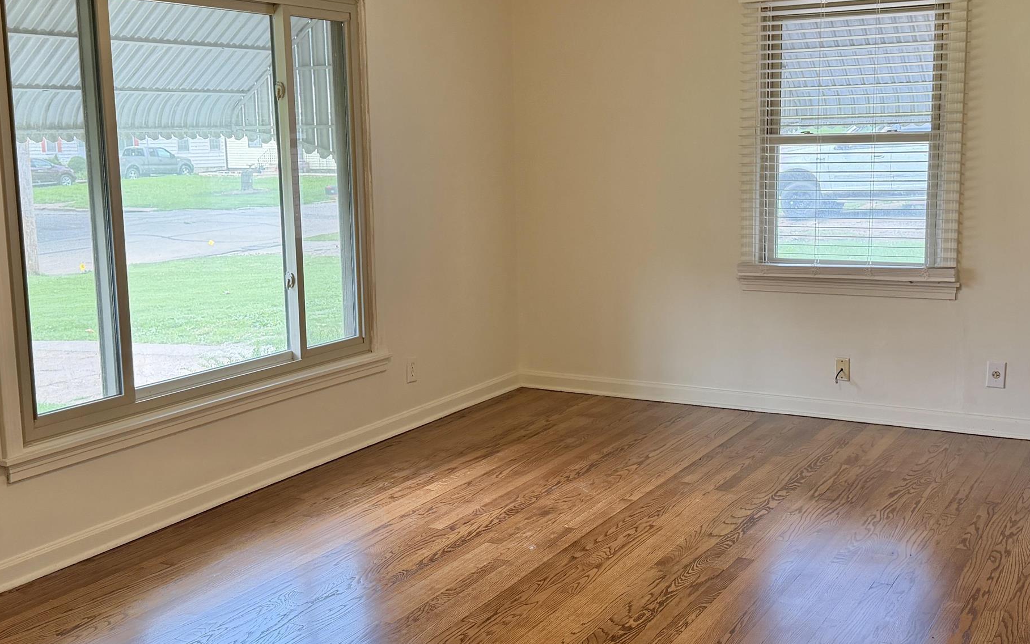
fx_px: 1207
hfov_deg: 46.2
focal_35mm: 43
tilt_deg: -9.6
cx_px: 557
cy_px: 321
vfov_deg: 29.9
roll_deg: +0.5
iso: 200
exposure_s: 1/140
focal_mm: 6.76
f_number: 1.78
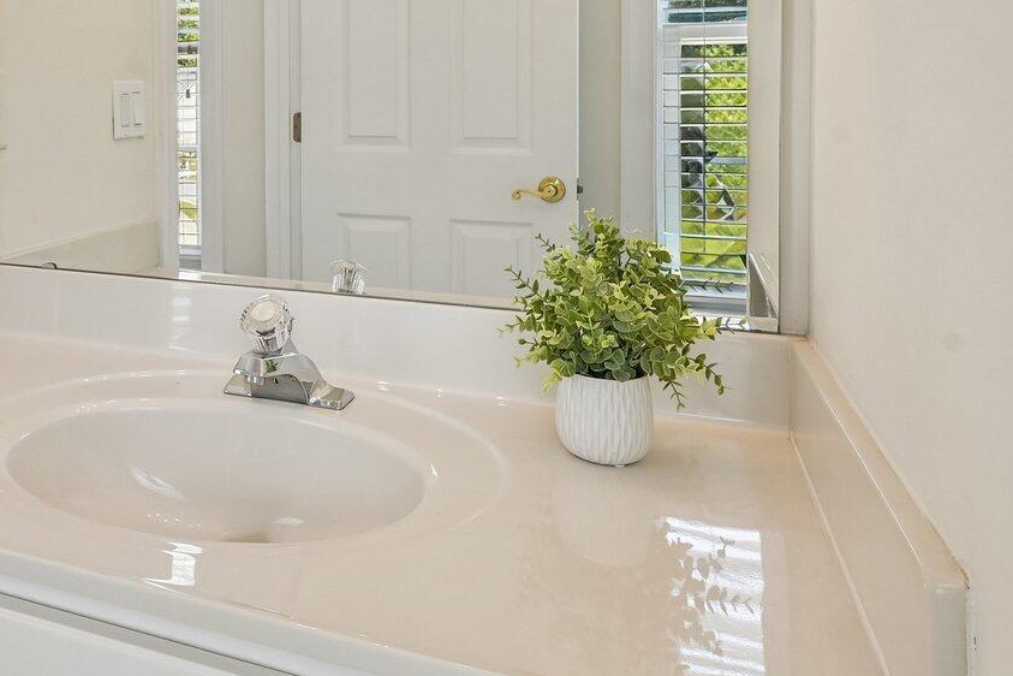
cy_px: 143
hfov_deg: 53.1
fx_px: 957
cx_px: 242
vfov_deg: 37.6
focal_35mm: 34
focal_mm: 14
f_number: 9
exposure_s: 1/25
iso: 200
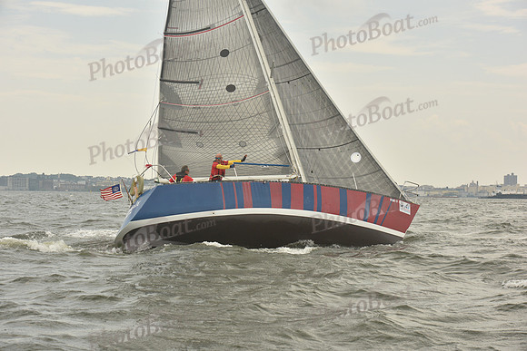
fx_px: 1025
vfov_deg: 19.5
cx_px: 264
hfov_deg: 28.8
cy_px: 176
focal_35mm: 70
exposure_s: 1/800
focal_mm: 70
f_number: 7.1
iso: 250
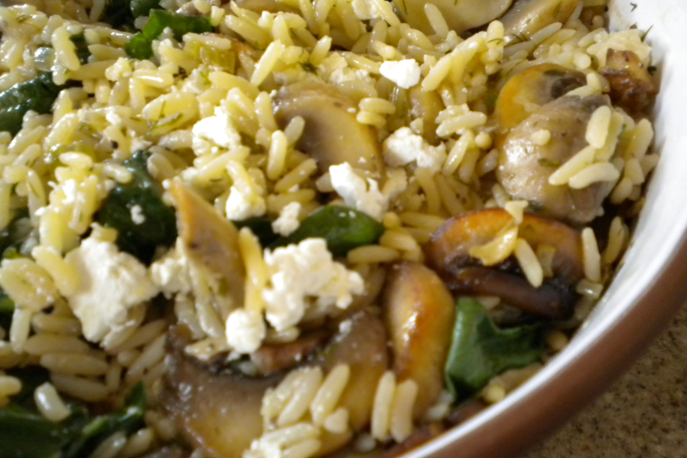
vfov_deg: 35.9
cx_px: 343
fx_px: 706
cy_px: 245
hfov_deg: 51.9
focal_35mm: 37
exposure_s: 1/26.8
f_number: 3.1
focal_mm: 6.3
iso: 400
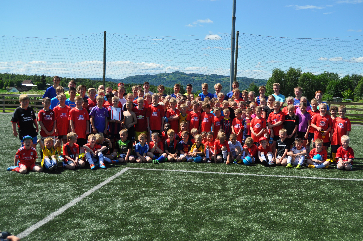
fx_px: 393
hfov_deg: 49.6
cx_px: 182
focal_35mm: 39
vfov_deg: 34.1
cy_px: 120
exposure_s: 1/1600
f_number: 6.3
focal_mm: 26
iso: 400
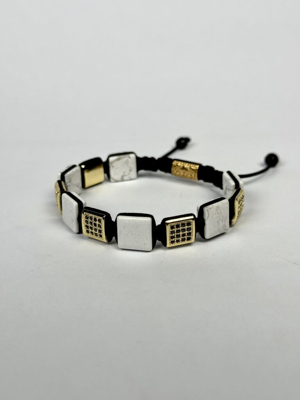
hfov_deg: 30.3
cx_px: 150
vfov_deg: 39.7
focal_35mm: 48
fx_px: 555
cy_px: 200
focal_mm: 6.76
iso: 80
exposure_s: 1/10526
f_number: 1.78
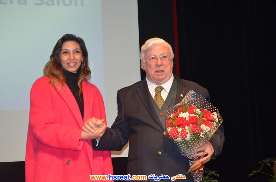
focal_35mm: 87
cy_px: 91
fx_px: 665
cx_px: 138
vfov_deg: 15.6
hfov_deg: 23.4
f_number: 6.3
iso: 2000
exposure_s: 1/60
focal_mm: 58
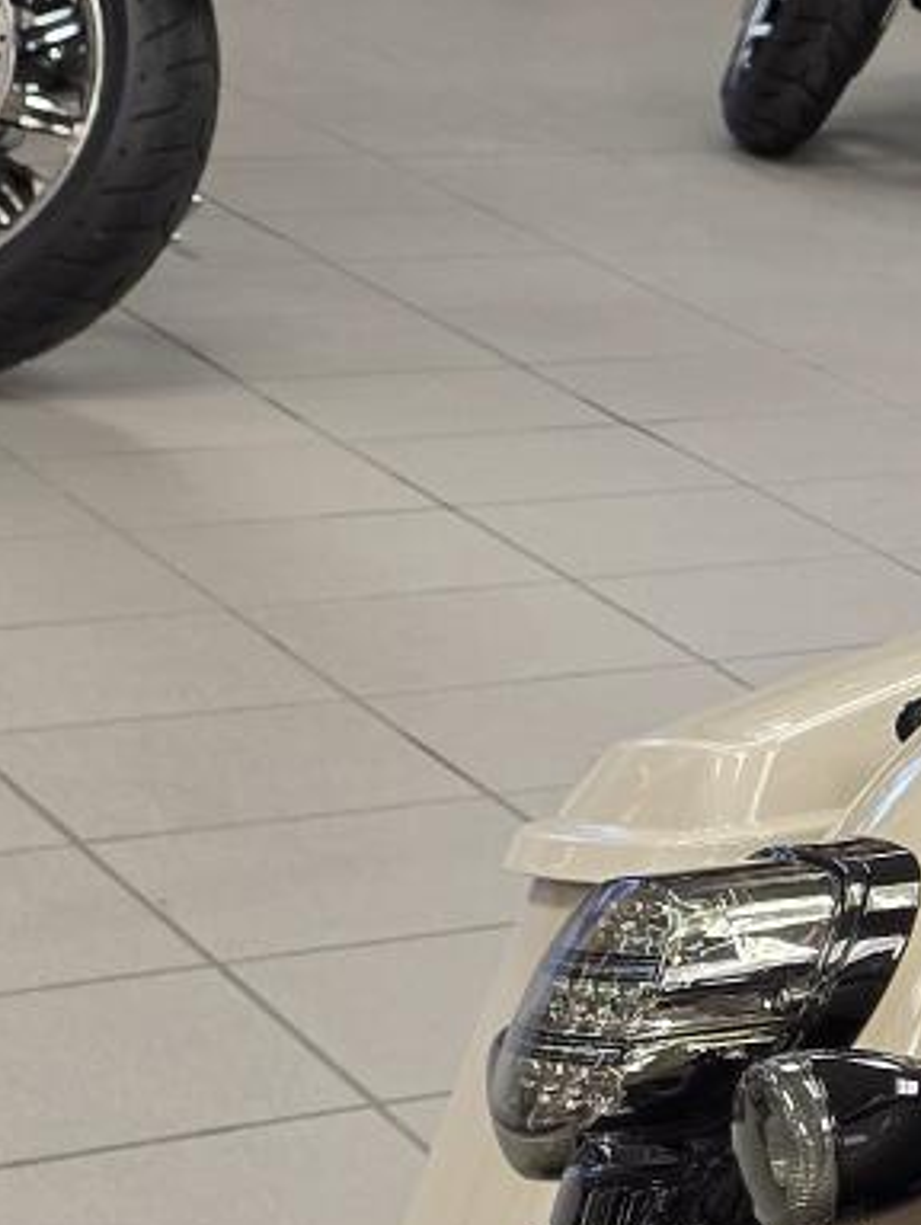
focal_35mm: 120
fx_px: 4250
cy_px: 1110
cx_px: 2162
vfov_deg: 16.2
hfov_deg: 10.7
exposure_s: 1/120
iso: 160
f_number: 1.7
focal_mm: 6.25
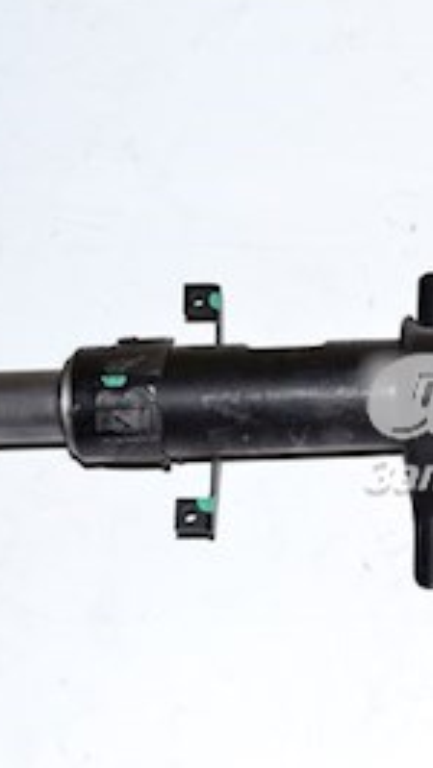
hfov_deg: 9.7
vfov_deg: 17.7
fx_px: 2465
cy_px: 393
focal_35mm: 121
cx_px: 696
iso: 200
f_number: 6.3
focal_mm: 32
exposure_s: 1/100
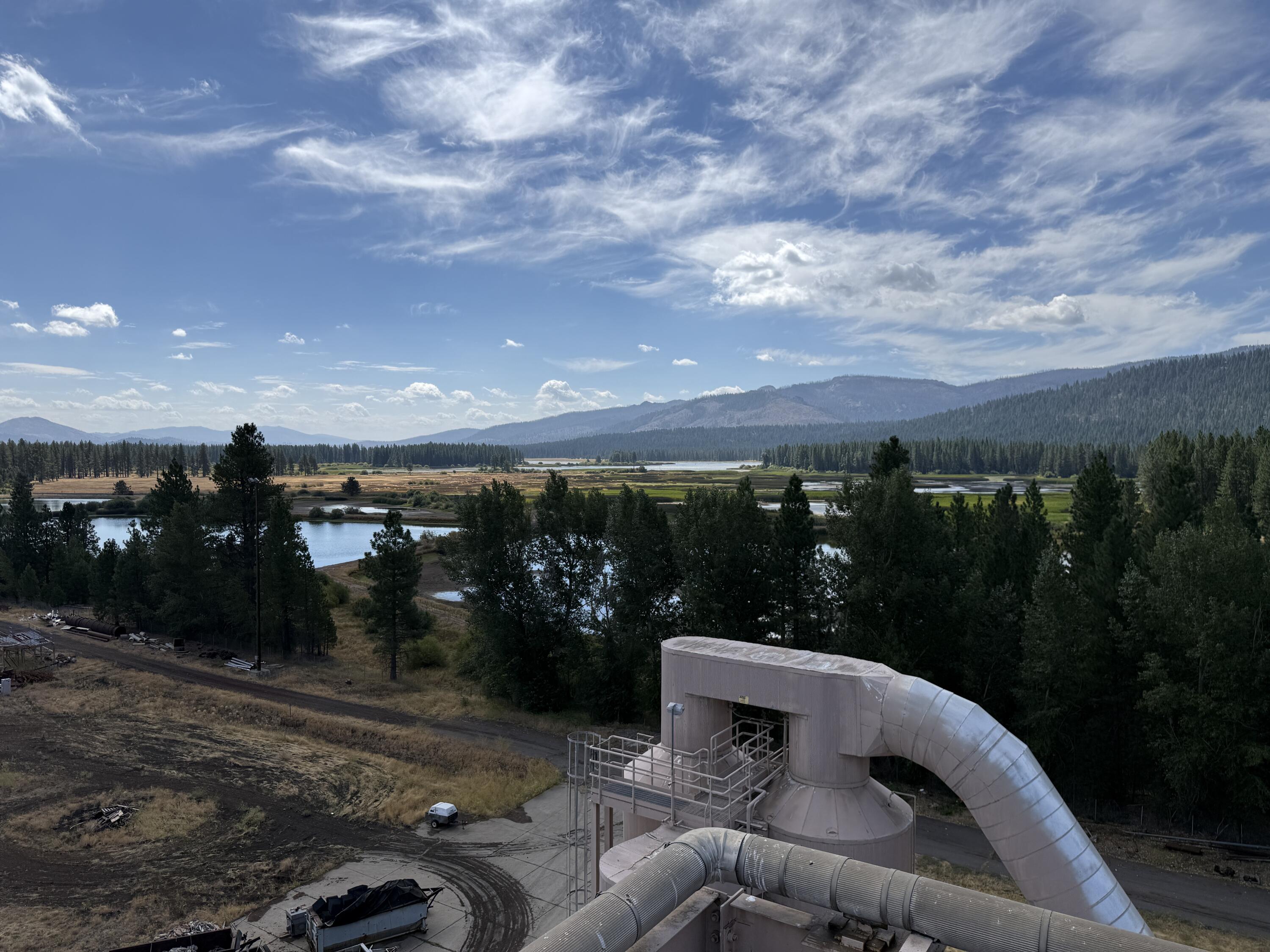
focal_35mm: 24
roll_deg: -0.2
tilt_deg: -1.9
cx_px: 635
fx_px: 881
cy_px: 476
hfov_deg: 71.6
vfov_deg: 56.8
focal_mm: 6.76
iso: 80
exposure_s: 1/8130
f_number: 1.78
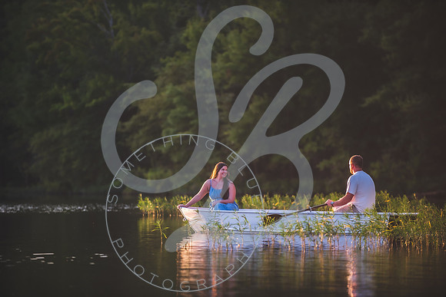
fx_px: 2478
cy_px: 148
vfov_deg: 6.9
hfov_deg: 10.3
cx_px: 223
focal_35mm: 200
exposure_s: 1/400
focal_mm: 200
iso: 200
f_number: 2.8
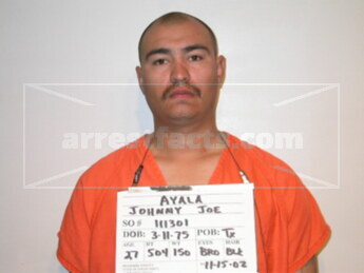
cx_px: 182
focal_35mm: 64
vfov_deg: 22.9
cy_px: 136
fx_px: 673
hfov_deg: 30.3
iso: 100
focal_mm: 13.3
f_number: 3.2
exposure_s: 1/63.2
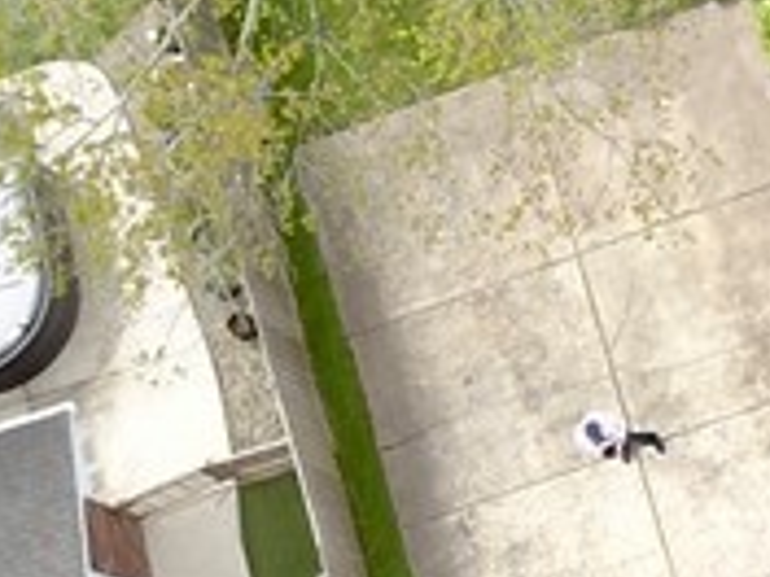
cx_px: 1636
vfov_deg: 9.8
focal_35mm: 151
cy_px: 249
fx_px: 3359
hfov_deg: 11.5
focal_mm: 4.73
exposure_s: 1/190
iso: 100
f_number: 2.2
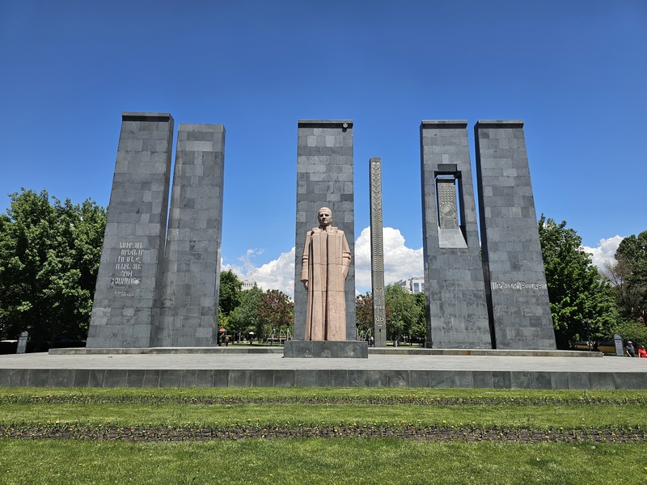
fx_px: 430
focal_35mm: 23
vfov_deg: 58.9
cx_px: 324
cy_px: 242
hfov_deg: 73.9
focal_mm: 6.3
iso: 10
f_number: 1.7
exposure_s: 1/1070
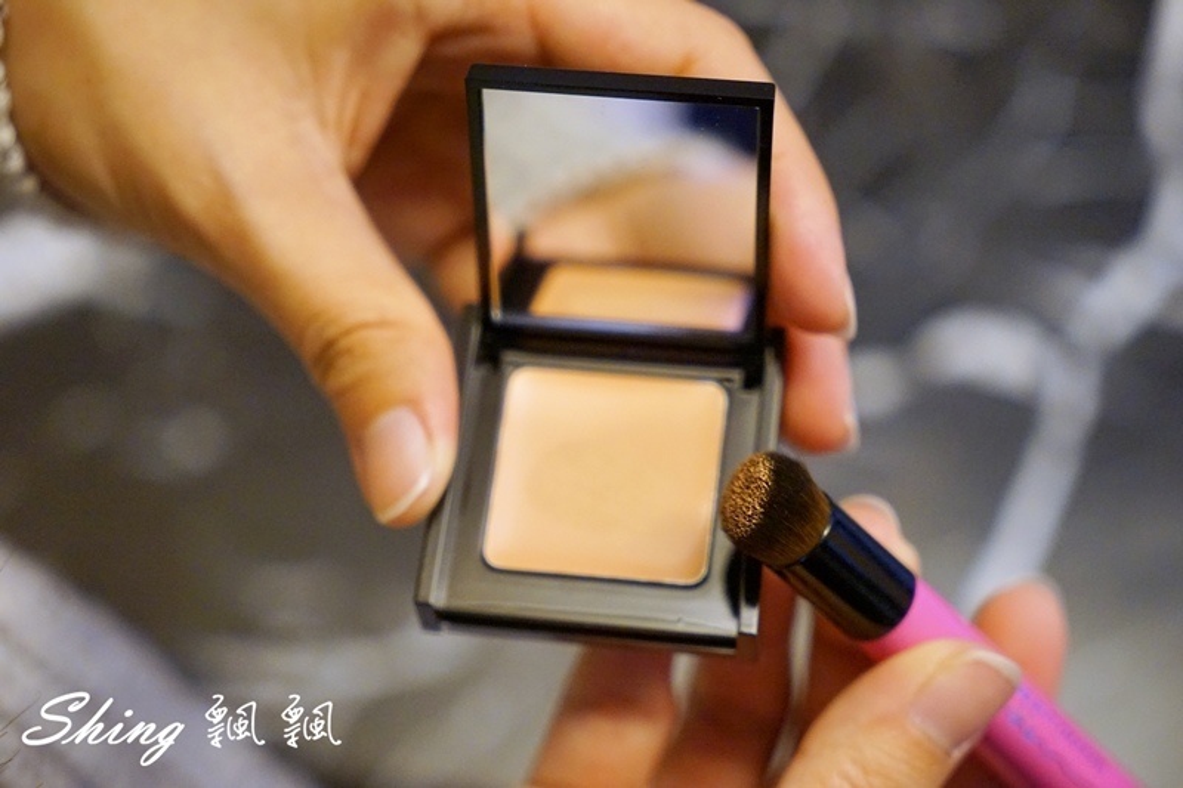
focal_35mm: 70
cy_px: 394
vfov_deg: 19.4
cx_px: 592
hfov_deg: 28.8
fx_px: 2300
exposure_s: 1/50
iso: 4000
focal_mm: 70
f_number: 4
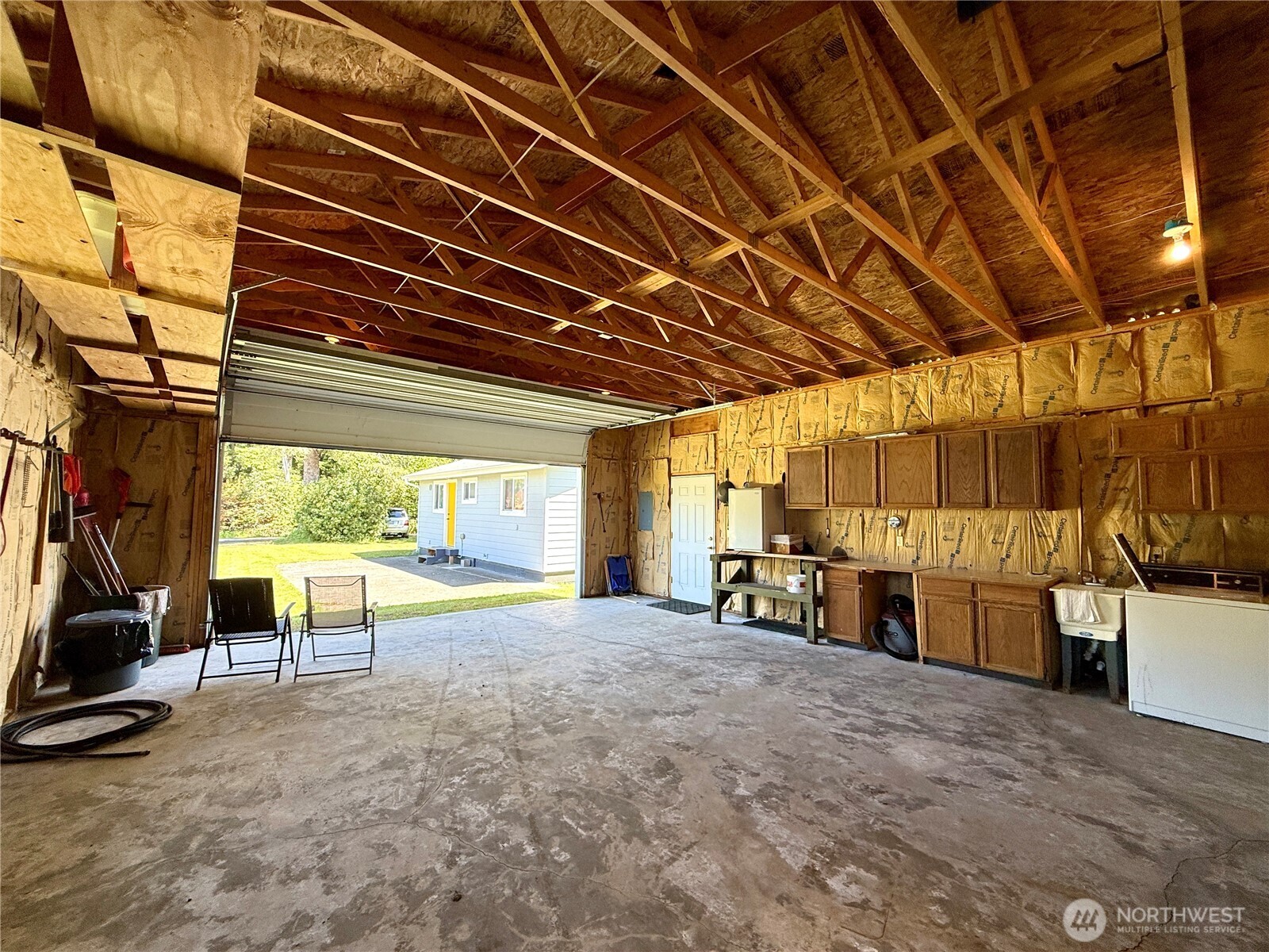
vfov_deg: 85.7
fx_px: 513
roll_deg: -0.5
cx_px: 634
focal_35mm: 14
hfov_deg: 102.1
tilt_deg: +3.8
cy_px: 476
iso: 64
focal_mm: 2.22
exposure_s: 1/105
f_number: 2.2
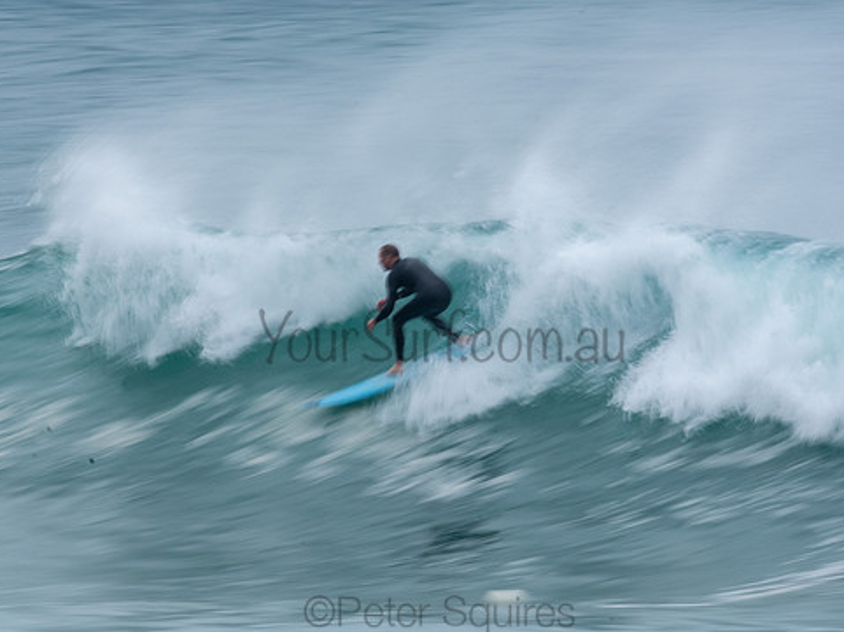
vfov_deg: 1.7
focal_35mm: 868
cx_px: 440
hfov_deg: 2.3
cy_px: 321
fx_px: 21153
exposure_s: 1/25
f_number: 25
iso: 100
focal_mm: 500
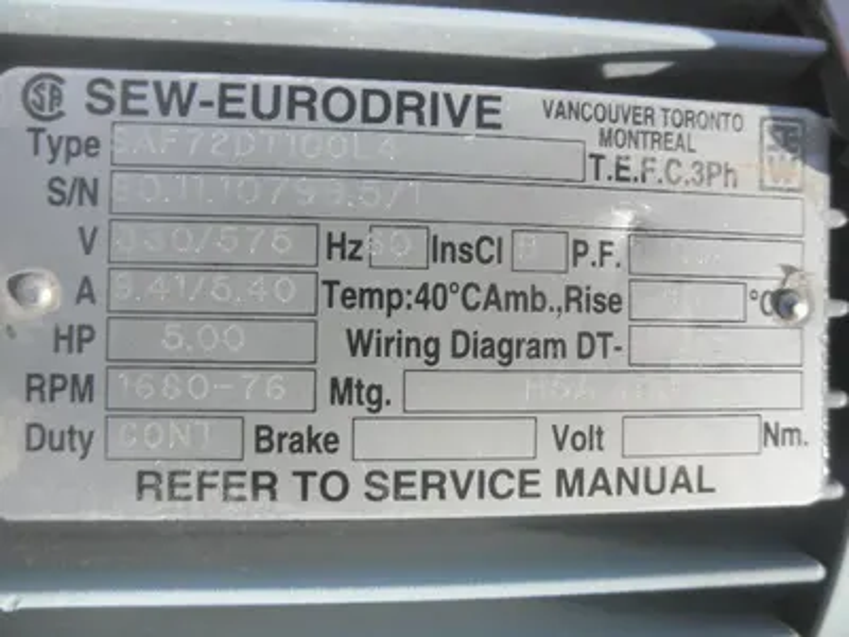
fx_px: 687
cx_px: 424
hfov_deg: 63.4
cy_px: 318
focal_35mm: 28
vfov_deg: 49.7
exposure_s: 1/80
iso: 64
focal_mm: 5
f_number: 8.5
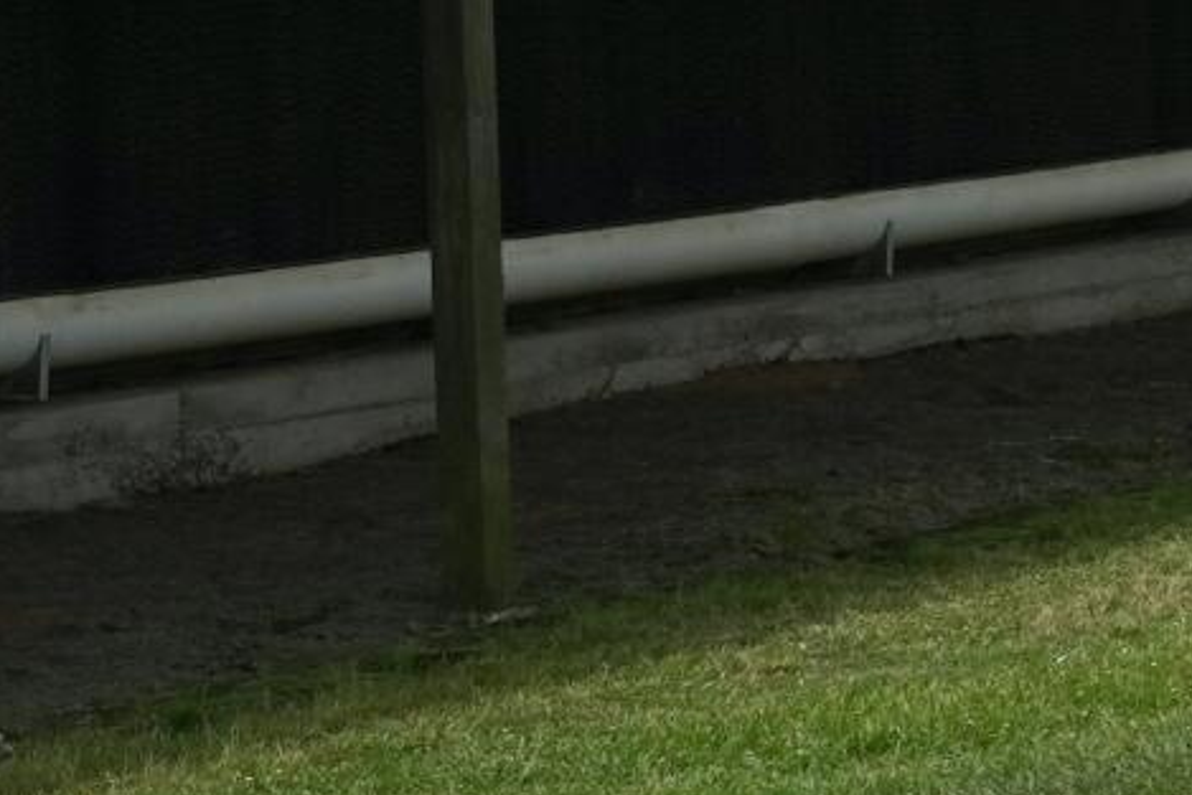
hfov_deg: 8.2
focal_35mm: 211
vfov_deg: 6.5
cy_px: -127
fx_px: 6988
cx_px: 3662
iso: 320
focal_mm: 33
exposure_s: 1/640
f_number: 11
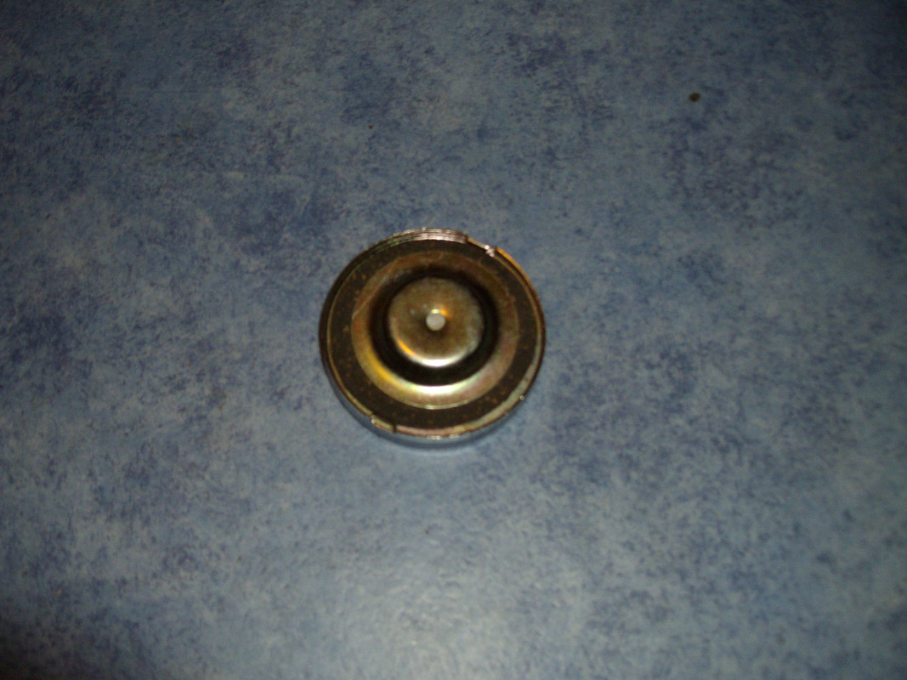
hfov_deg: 51.4
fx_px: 943
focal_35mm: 36
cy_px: 340
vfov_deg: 39.6
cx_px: 454
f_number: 2.7
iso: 160
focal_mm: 6
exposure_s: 1/50
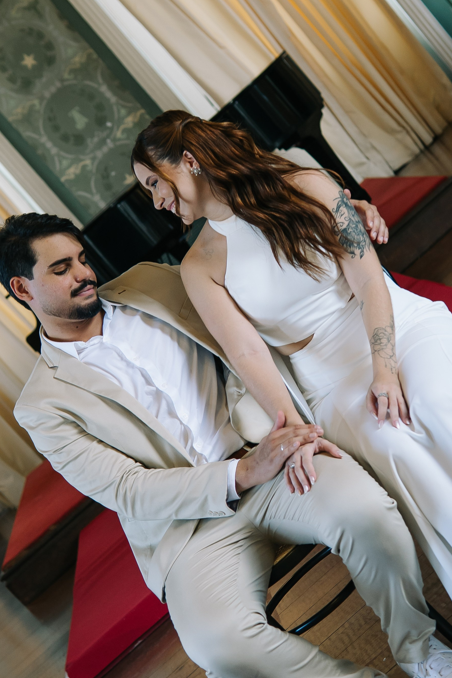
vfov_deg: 29.2
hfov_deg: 19.7
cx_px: 258
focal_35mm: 69
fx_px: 1299
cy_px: 343
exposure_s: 1/125
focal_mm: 30
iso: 320
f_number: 2.5
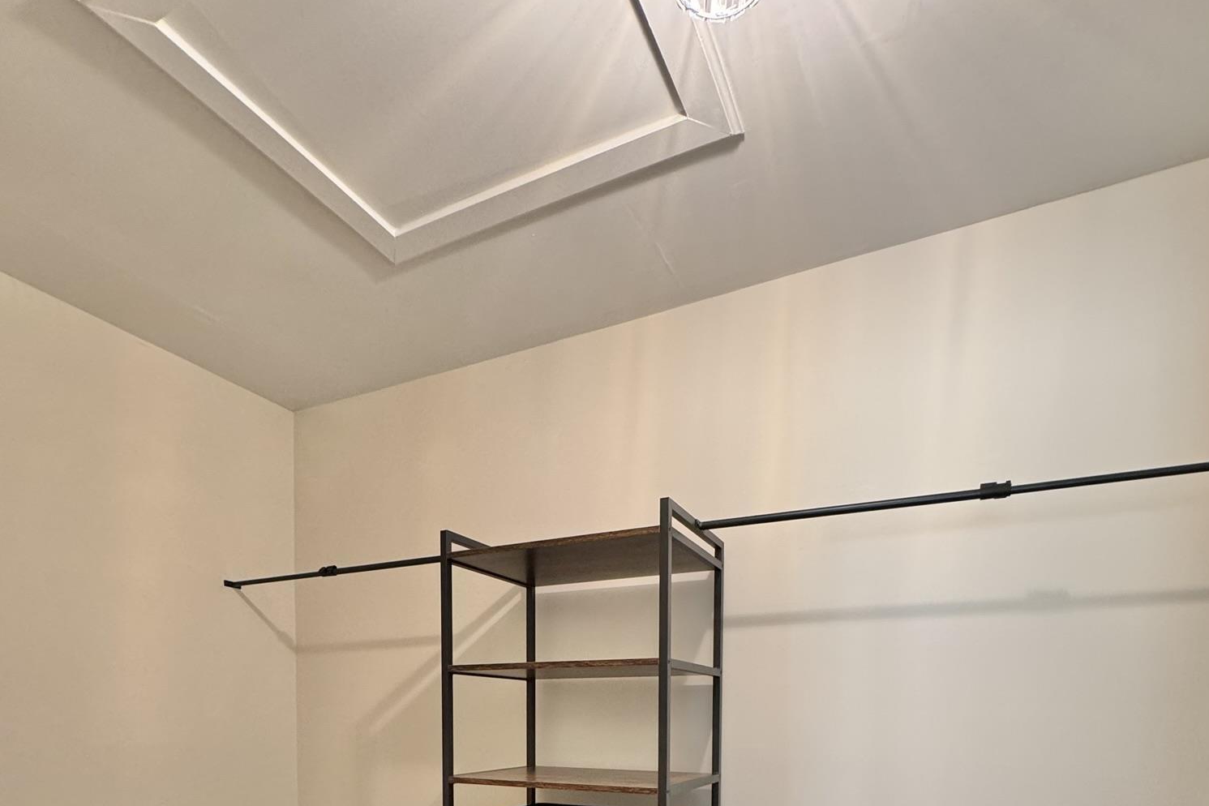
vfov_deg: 53.0
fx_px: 672
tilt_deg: -1.2
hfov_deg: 84.0
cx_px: 622
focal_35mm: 20
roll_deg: -0.3
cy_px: 748
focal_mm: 2.22
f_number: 2.2
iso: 250
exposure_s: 1/60
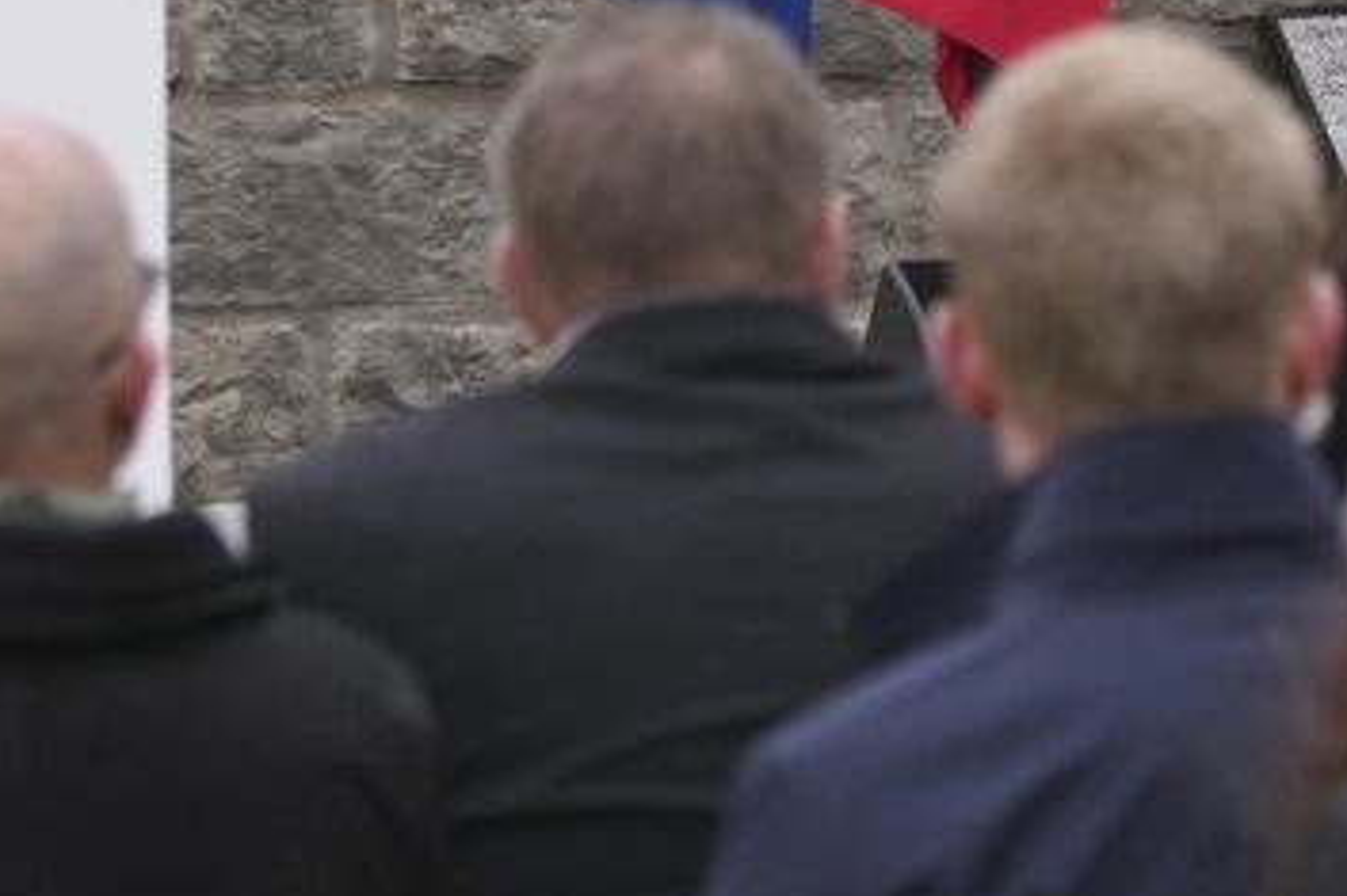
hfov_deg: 8.1
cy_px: -562
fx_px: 9499
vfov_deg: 5.3
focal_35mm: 254
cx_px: 1492
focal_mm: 70
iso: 400
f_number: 4
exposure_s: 1/2000
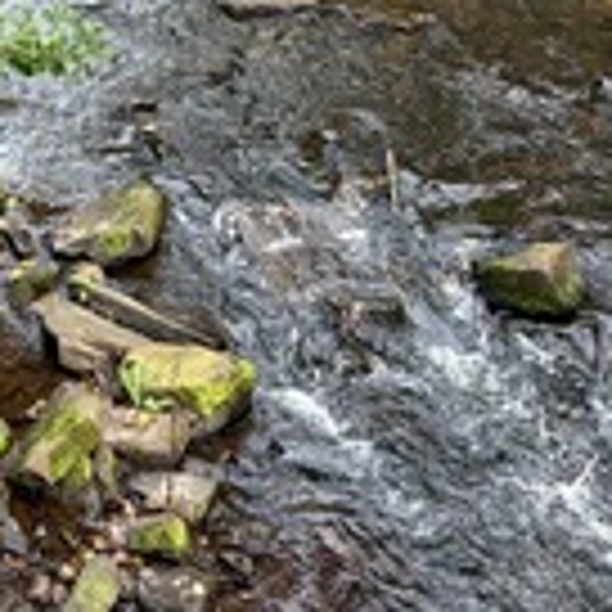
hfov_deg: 19.1
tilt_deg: -8.9
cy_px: -466
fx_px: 1800
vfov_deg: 16.4
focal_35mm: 90
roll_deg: -1.5
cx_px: 99
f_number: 1.6
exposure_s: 1/123
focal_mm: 5.96
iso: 50
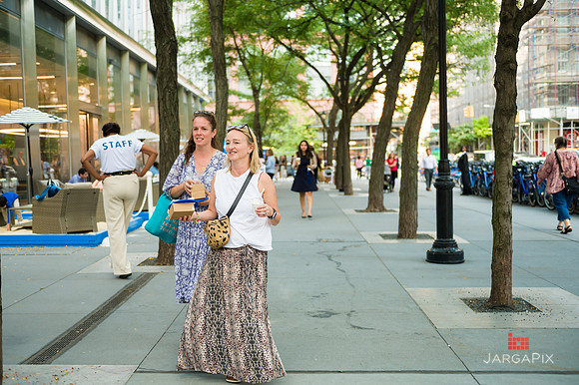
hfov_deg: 48.5
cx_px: 290
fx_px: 643
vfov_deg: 33.4
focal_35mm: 40
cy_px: 192
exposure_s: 1/640
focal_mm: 40
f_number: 3.2
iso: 800
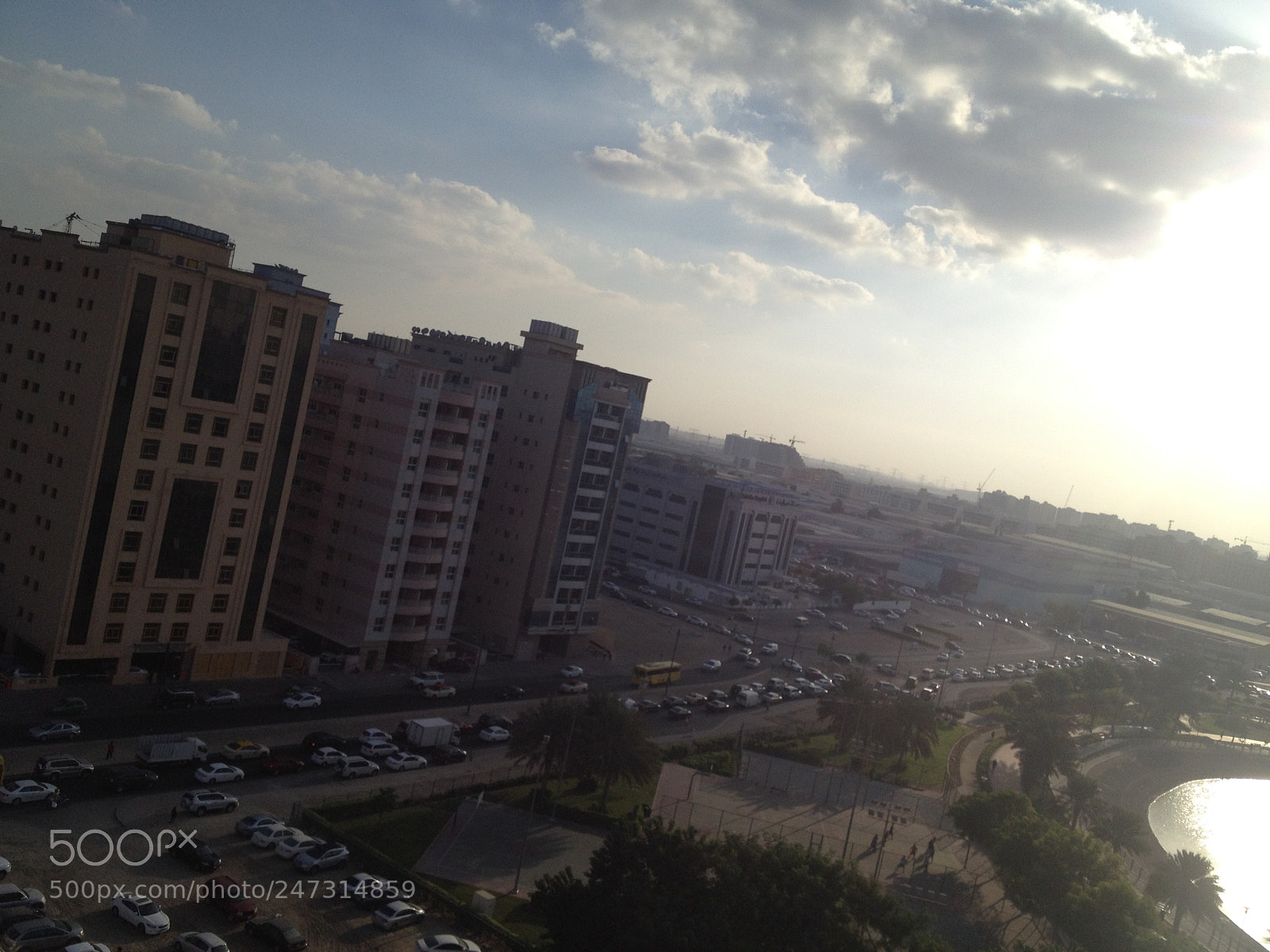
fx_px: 1284
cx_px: 635
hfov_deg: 52.6
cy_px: 476
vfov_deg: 40.7
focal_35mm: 35
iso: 50
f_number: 2.4
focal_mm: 4.28
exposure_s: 1/3953
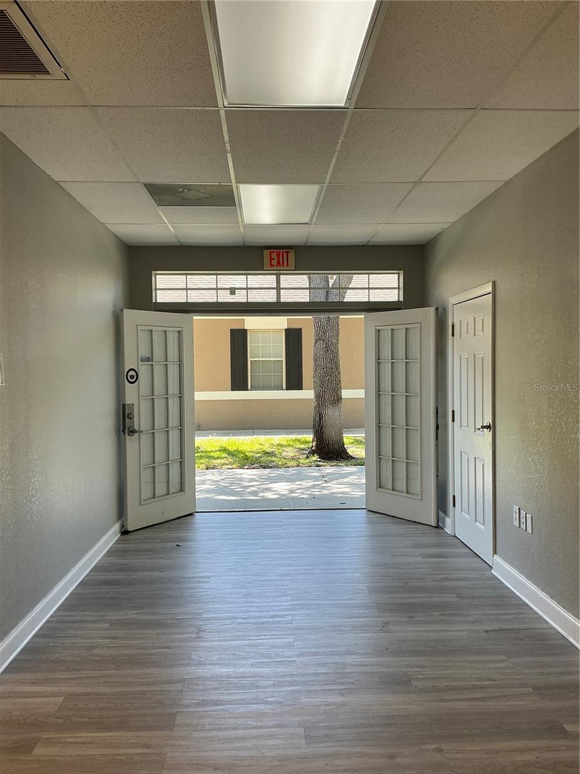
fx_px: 626
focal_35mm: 28
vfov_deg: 63.4
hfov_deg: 49.7
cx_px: 290
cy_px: 387
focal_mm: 3
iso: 32
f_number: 1.8
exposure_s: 1/120
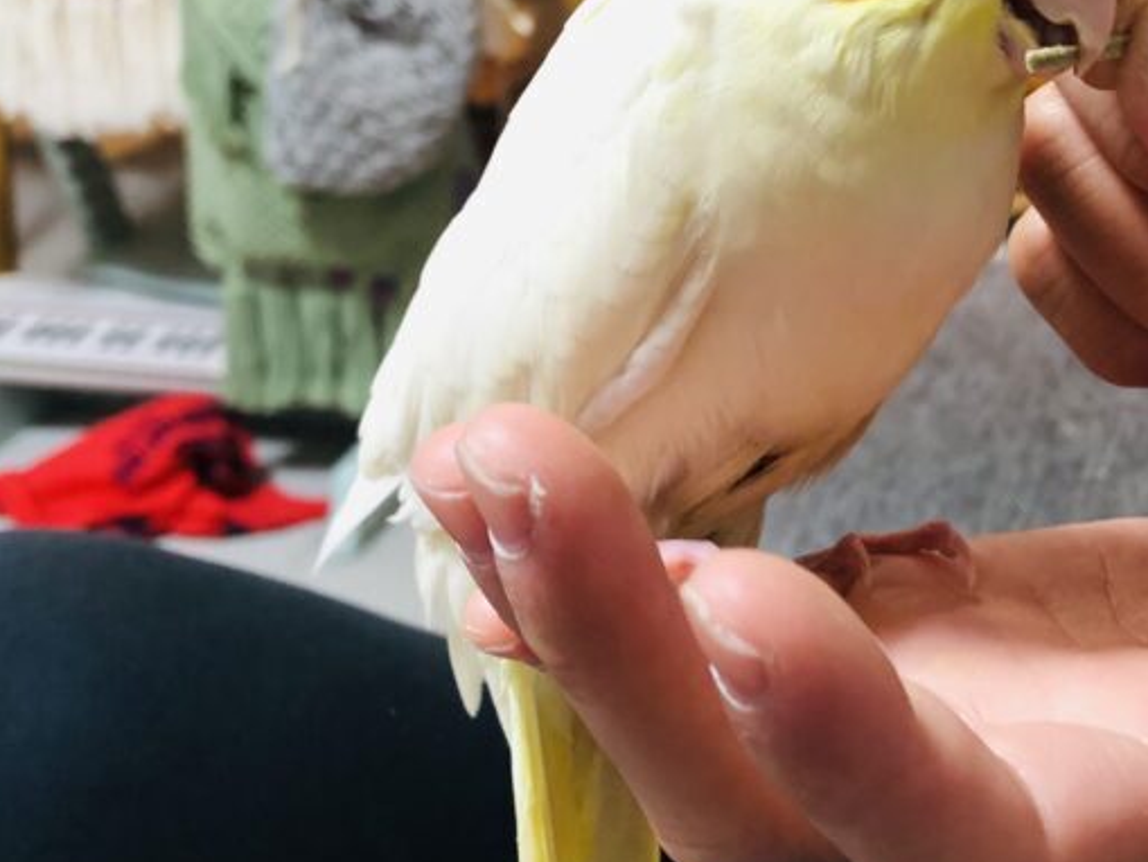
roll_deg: -0.1
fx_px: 1824
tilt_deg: -20.8
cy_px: 329
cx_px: 801
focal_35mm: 55
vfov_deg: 26.5
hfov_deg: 34.5
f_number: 1.8
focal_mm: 3.99
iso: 160
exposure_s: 1/50
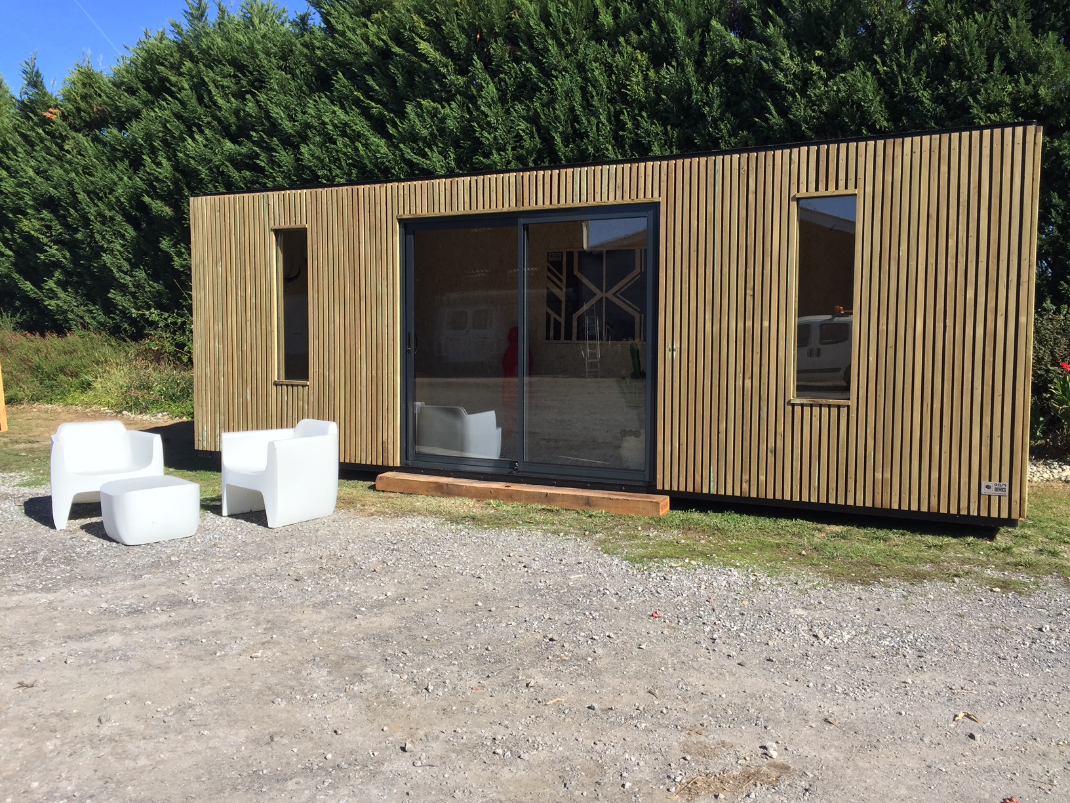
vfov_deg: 48.2
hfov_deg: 61.7
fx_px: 896
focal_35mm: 29
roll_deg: -0.7
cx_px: 535
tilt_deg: -1.1
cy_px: 402
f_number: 2.2
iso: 32
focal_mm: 4.15
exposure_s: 1/1412
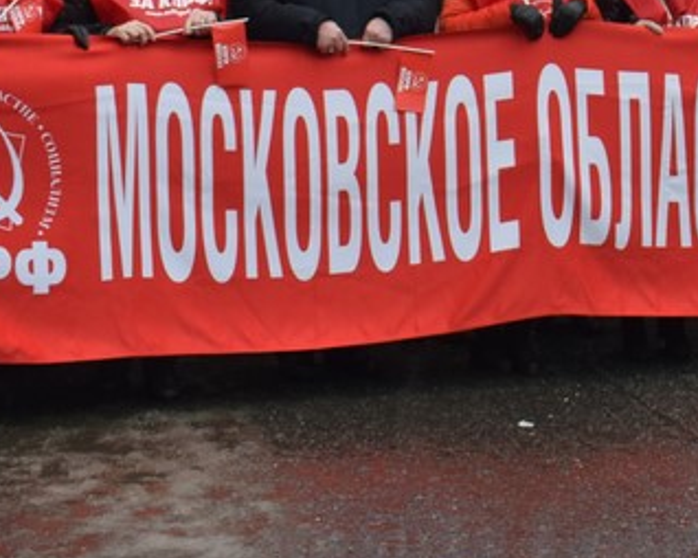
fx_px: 2106
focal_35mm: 102
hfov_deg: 17.9
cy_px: -264
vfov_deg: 14.2
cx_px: 823
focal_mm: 20
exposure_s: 1/200
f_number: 7.1
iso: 400
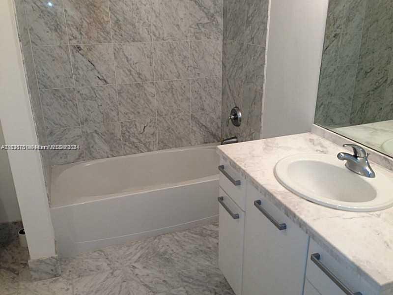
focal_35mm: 33
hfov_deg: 55.4
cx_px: 196
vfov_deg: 42.9
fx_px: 375
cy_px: 148
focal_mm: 4.13
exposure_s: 1/40
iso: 64
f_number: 2.4
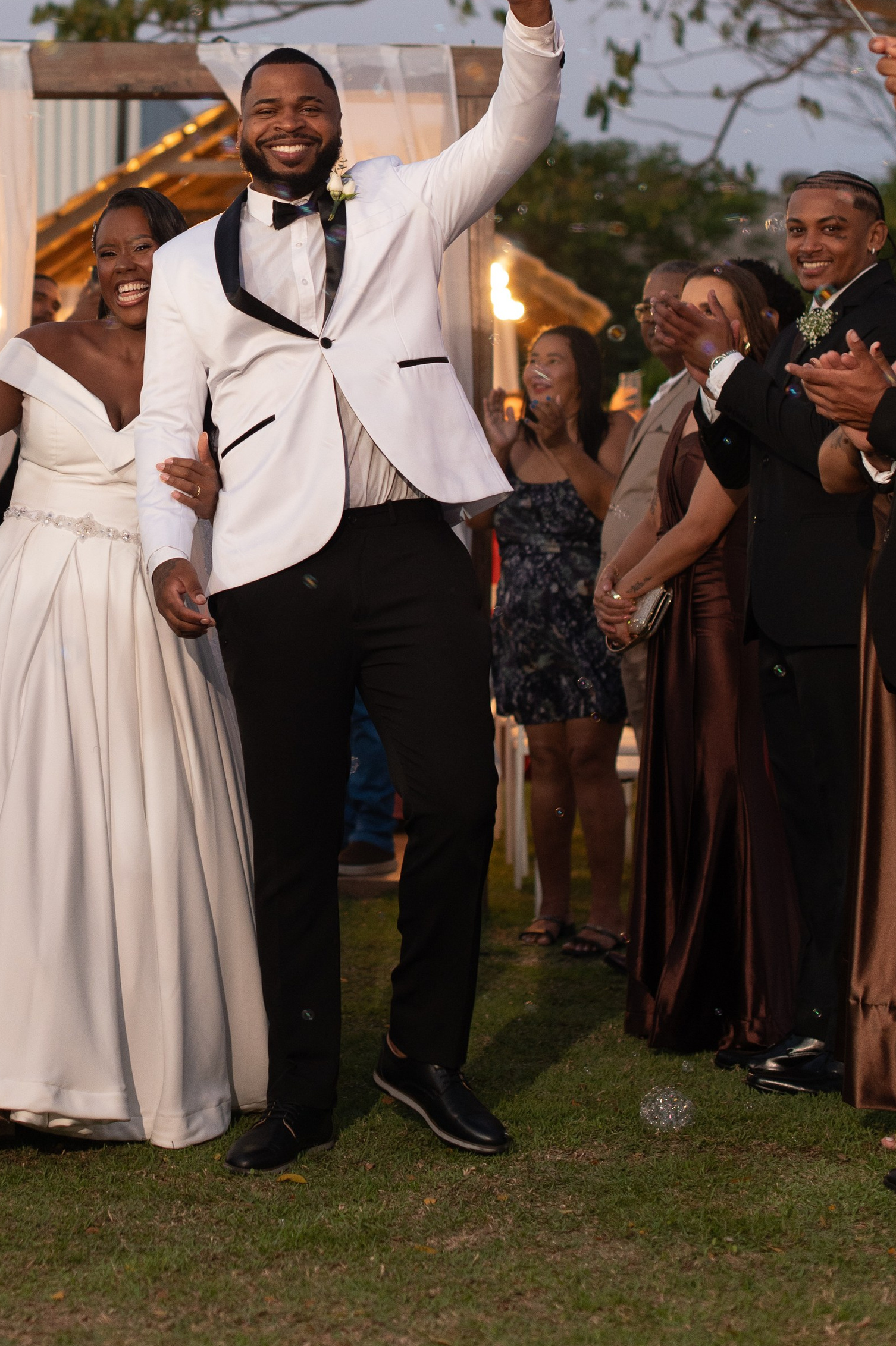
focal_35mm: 85
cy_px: 328
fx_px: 3178
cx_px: 203
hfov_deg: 16.0
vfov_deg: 23.7
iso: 1250
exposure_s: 1/200
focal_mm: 50
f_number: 2.2
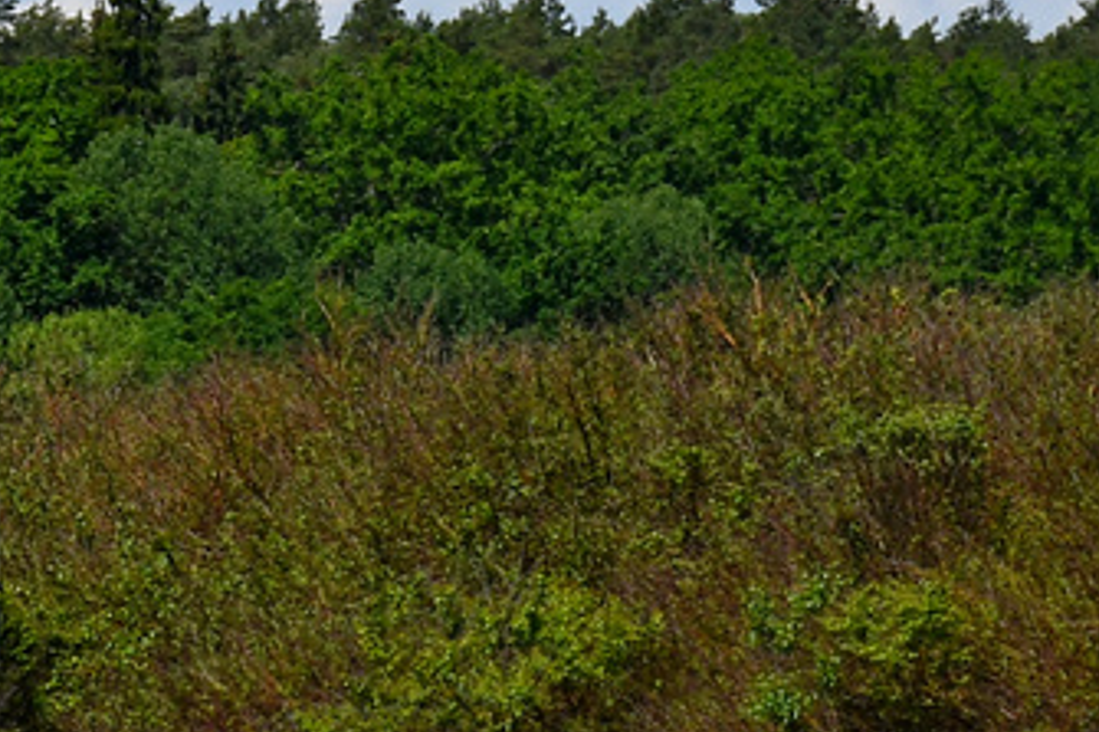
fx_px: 9947
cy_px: 218
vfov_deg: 4.2
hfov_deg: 6.2
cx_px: -860
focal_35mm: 326
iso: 200
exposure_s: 1/1600
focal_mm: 56
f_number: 6.3
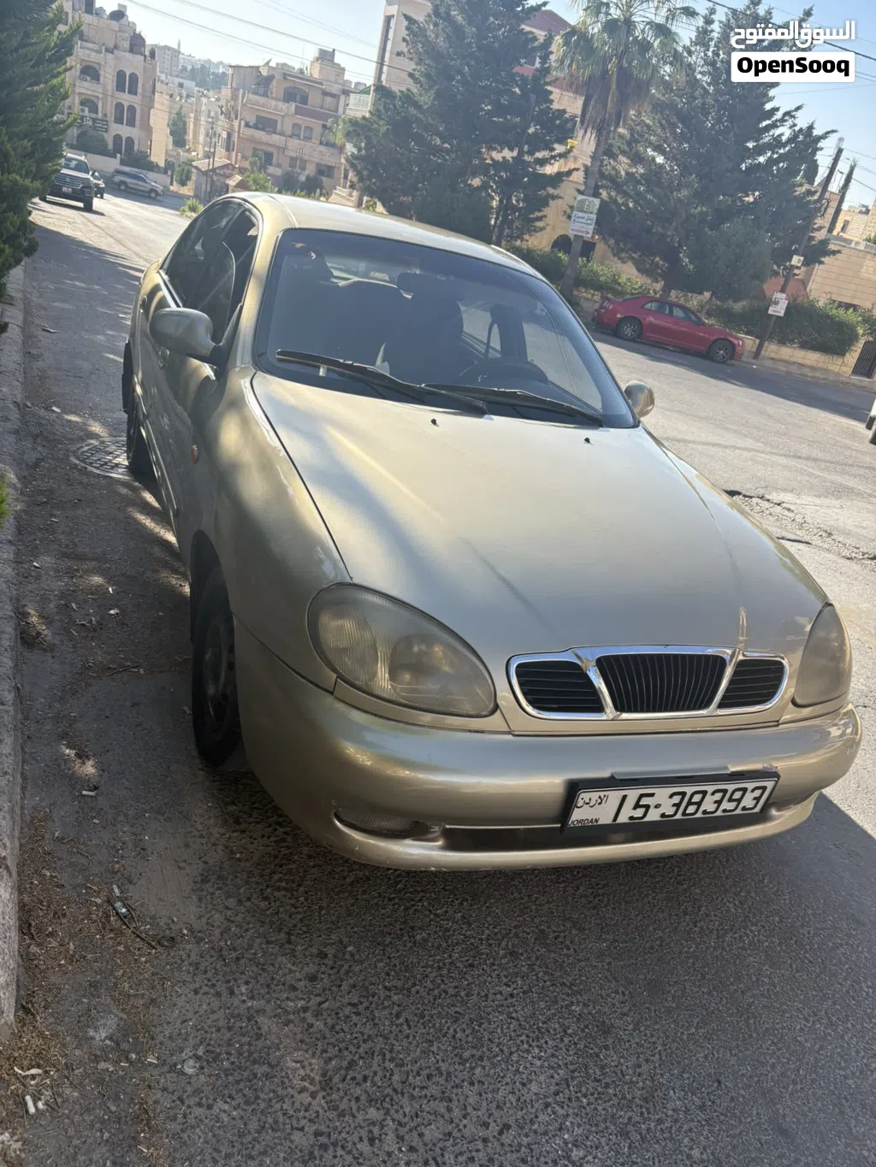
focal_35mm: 26
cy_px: 584
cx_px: 438
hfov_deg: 53.1
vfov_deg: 67.3
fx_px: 877
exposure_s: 1/1155
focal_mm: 5.96
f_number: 1.6
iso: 64
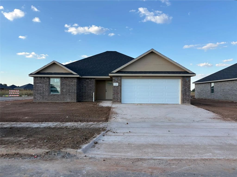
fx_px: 178
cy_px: 88
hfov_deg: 67.3
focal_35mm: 26
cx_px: 118
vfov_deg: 53.1
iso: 50
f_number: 1.6
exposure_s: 1/1451
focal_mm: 5.96
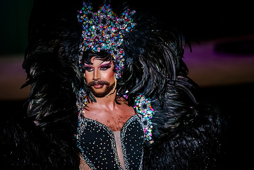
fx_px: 1059
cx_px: 127
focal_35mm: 150
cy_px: 85
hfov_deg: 13.7
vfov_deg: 9.2
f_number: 3.5
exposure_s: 1/500
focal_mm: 150
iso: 2000
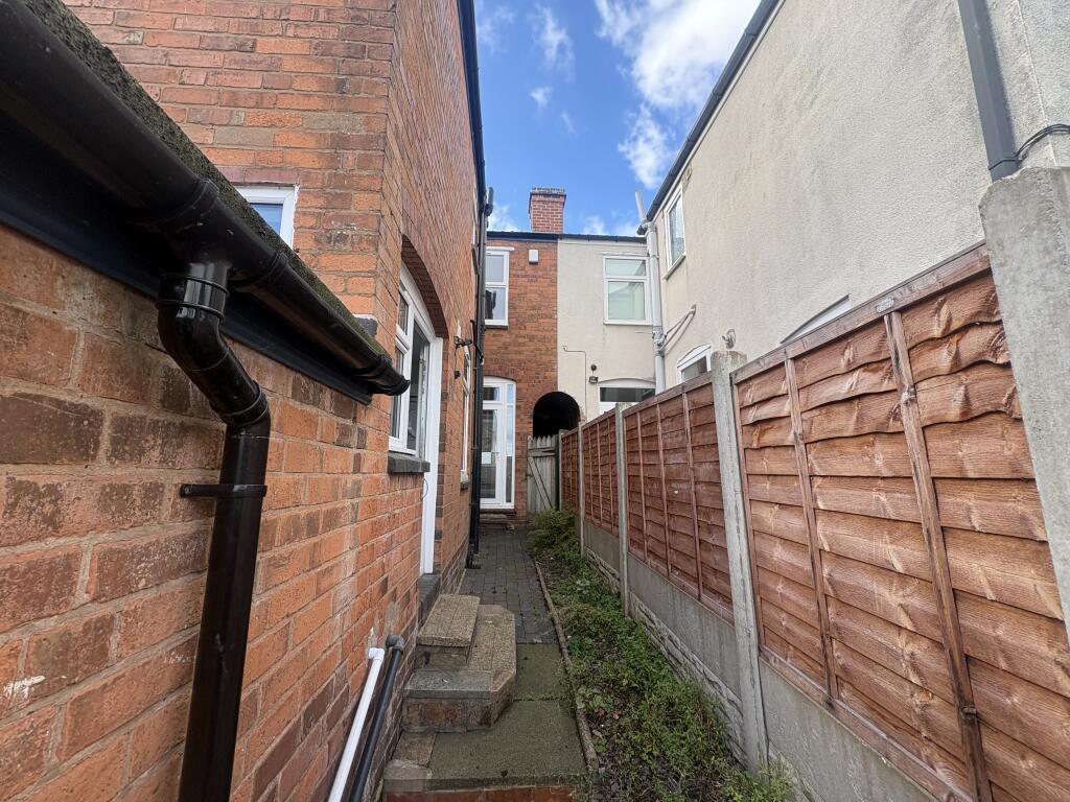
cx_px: 535
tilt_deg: +10.0
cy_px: 401
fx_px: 433
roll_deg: +0.3
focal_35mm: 14
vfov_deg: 85.7
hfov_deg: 102.1
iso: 40
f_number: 2.2
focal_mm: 2.22
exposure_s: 1/299
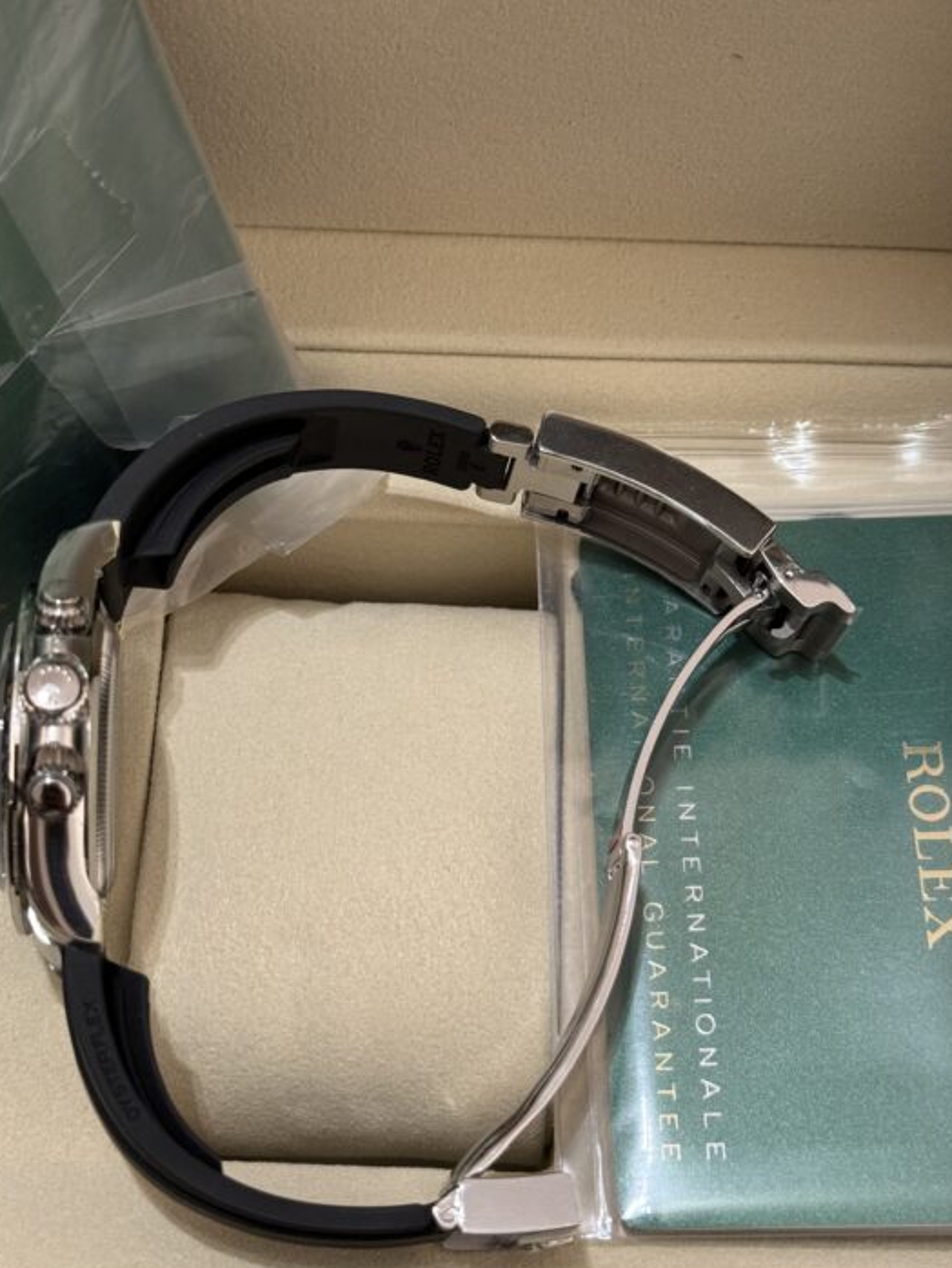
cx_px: 416
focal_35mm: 55
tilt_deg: -65.8
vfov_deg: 34.9
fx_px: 2016
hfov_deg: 26.6
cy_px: 683
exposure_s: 1/35
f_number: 1.78
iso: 250
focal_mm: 6.76
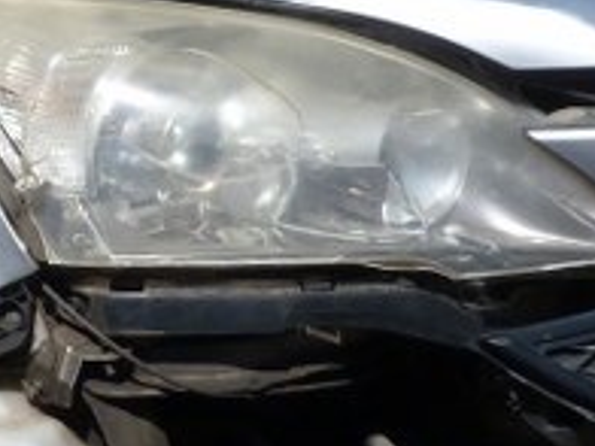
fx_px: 1753
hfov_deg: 18.9
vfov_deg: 14.4
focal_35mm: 102
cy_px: 76
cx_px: 42
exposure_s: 1/320
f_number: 5.6
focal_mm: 4.5
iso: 80
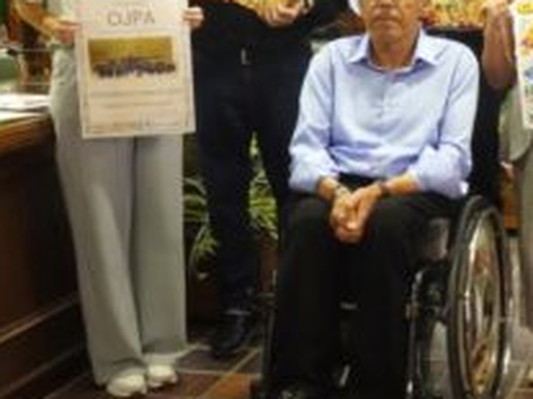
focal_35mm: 75
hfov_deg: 25.3
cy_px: 120
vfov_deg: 19.5
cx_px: 469
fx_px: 1154
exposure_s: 1/30
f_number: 4
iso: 800
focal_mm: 6.26
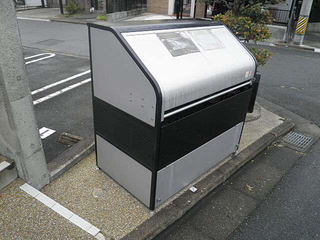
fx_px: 240
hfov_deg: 67.3
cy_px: 120
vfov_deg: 53.1
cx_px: 160
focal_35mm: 26
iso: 64
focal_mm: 4.7
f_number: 2.8
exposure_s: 1/160
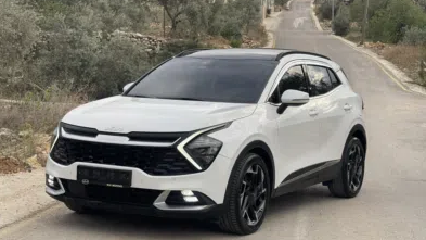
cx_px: 210
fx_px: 802
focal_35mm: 71
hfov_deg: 29.7
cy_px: 108
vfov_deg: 17.0
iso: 20
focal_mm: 7.5
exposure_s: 1/121
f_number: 2.2
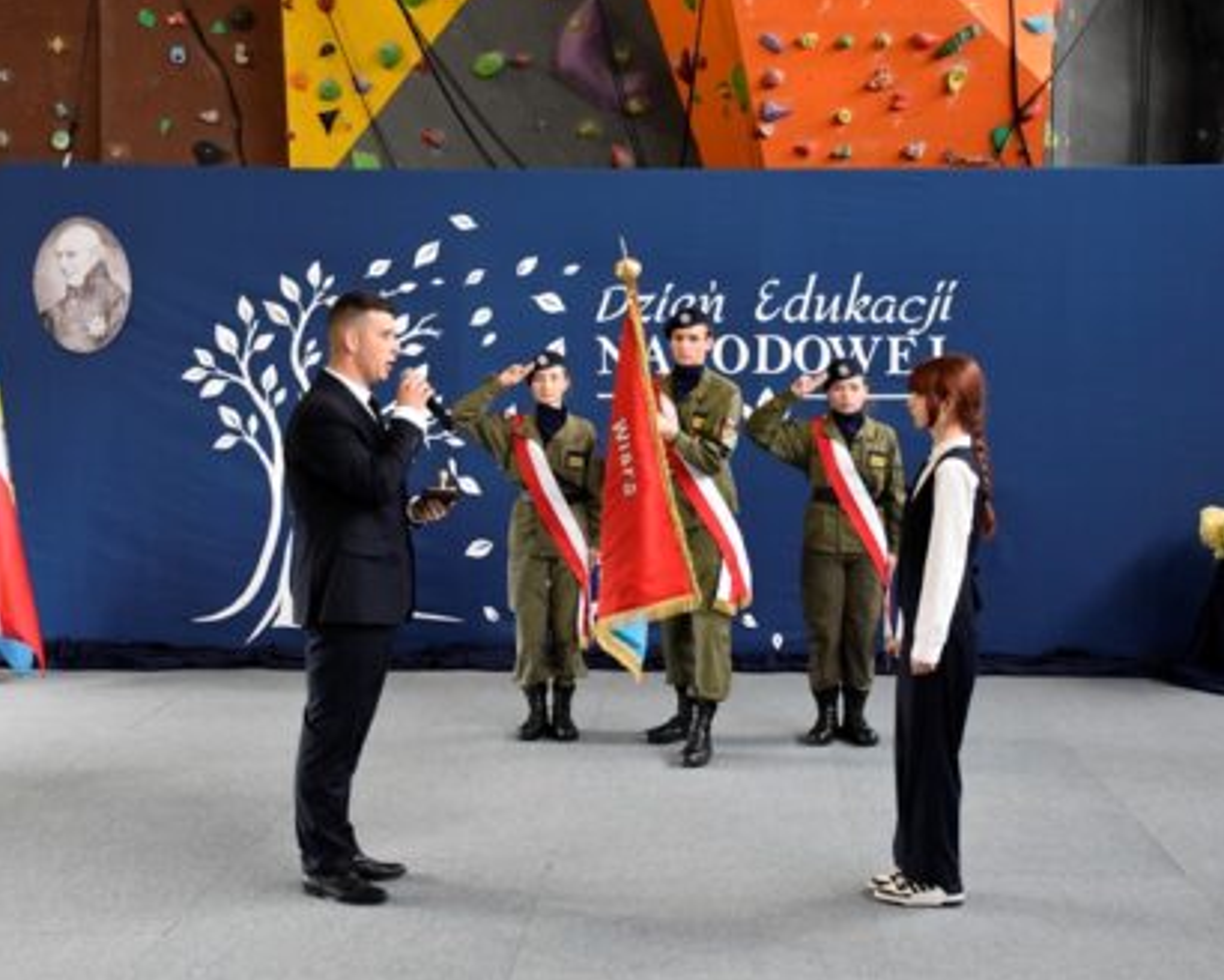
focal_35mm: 47
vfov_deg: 32.4
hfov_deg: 39.9
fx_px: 1687
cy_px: 486
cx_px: 645
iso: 1400
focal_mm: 27
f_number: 4
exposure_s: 1/125
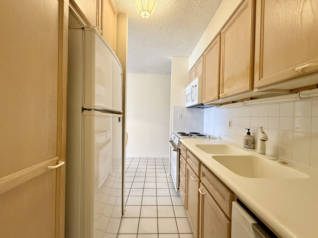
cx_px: 159
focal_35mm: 14
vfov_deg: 85.7
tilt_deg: -0.5
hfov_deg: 102.1
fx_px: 129
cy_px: 119
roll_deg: +0.3
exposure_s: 1/120
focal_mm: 2.22
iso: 320
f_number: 2.2
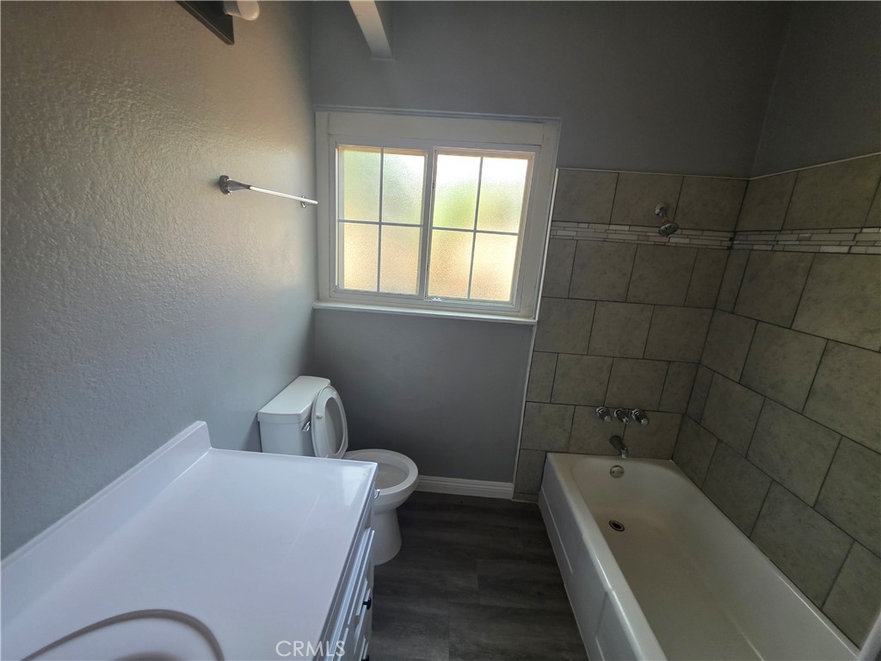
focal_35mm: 13
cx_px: 440
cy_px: 330
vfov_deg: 89.9
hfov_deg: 106.2
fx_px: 331
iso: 250
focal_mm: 2.2
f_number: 1.9
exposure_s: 1/60
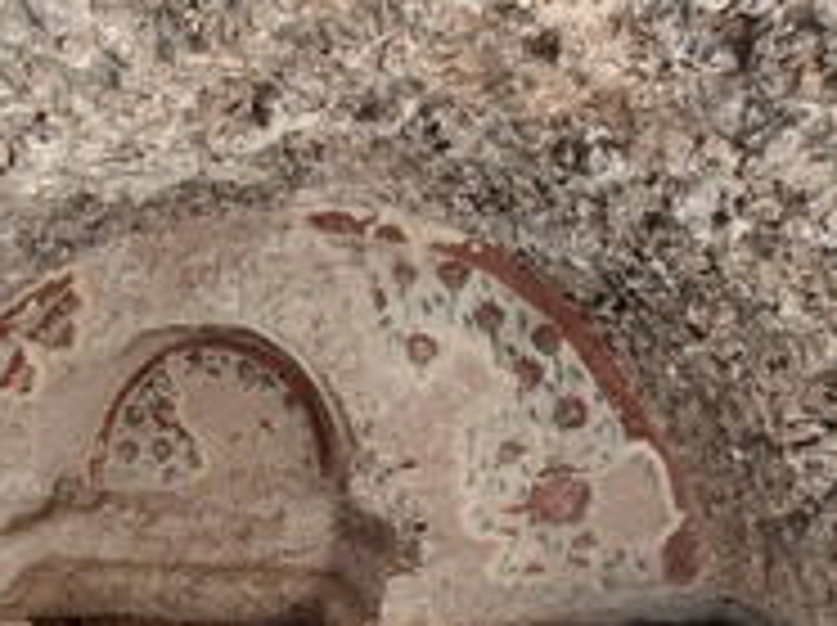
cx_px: 259
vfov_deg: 50.4
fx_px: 604
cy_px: 527
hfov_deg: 67.0
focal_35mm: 25
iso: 400
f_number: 2.2
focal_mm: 1.74
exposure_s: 1/24
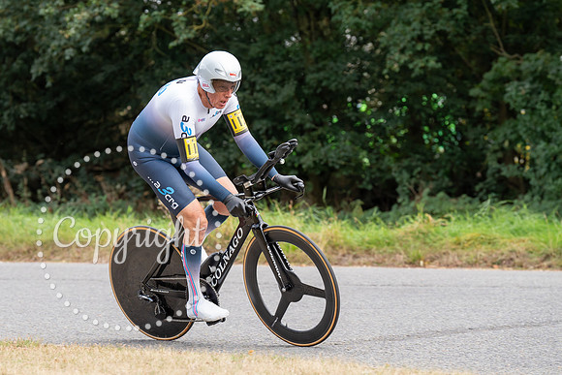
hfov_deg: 14.1
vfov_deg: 9.5
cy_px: 147
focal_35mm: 145
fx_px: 2264
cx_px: 220
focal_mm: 119
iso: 640
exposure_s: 1/1000
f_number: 4
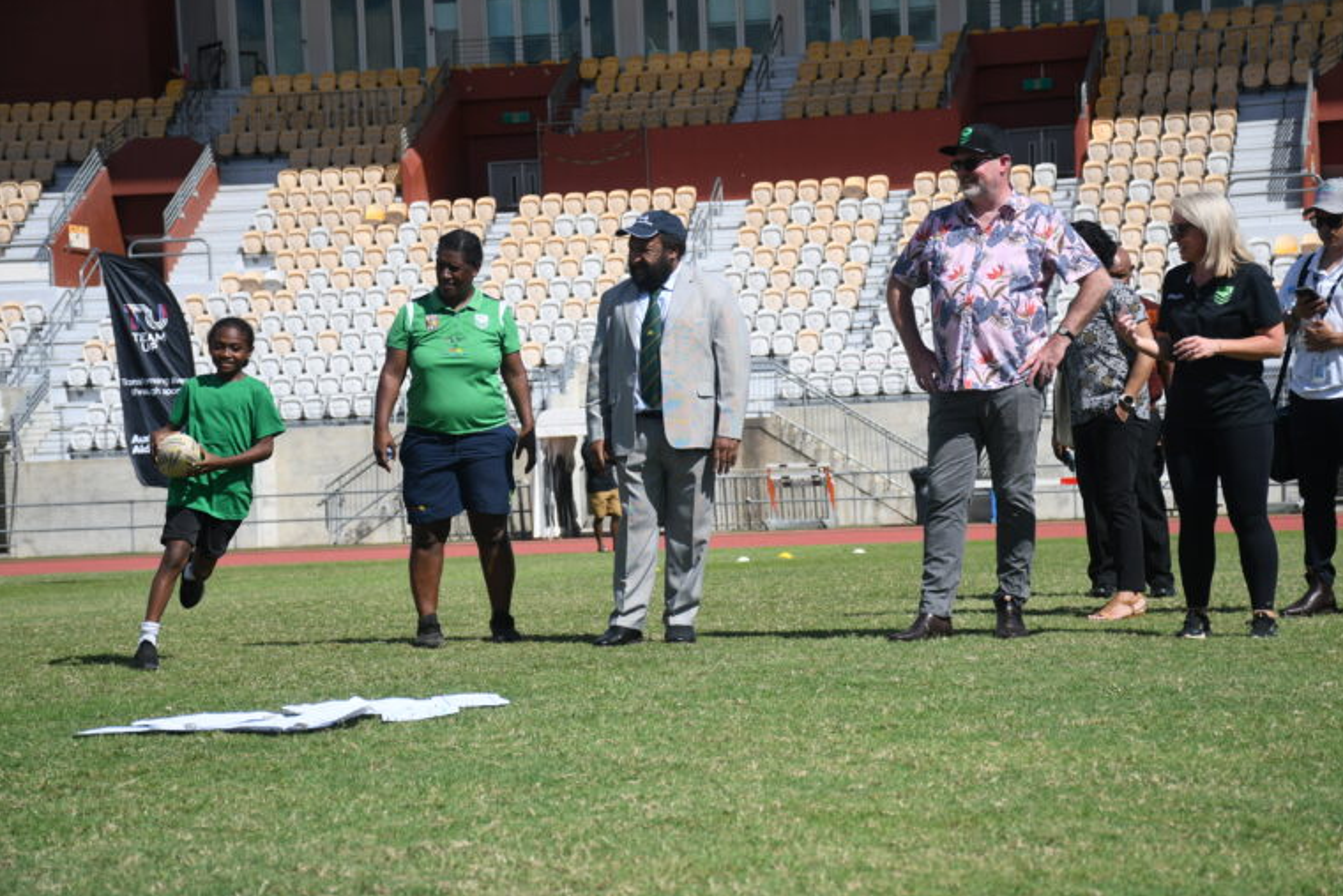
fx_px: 3731
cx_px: 675
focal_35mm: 100
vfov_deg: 13.7
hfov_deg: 20.4
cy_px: 445
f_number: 5.6
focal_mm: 66
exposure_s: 1/1250
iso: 200
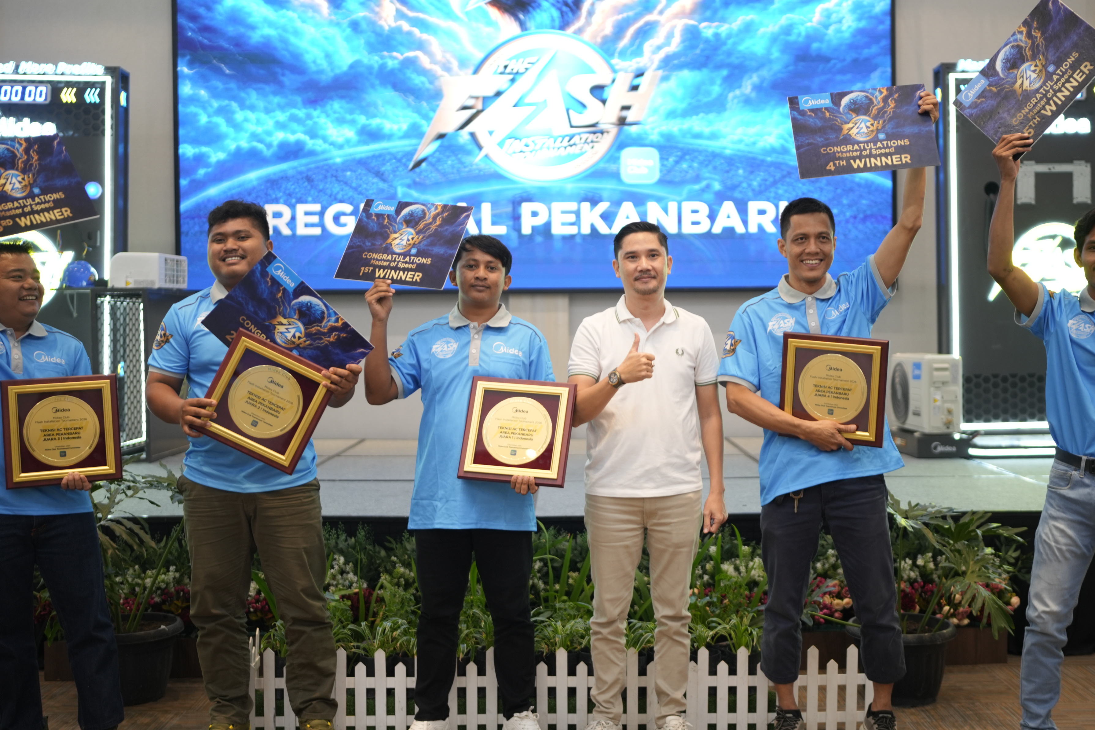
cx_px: 597
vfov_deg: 29.9
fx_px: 1369
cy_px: 346
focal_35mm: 45
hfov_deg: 43.6
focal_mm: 35
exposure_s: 1/125
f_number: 1.4
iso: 500
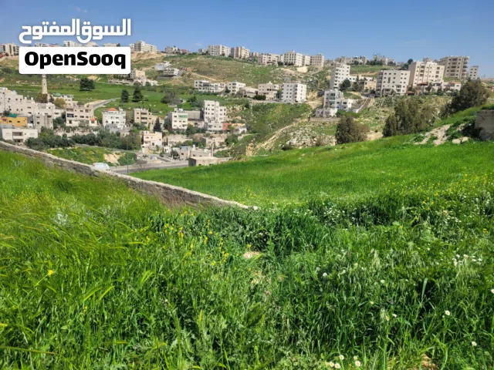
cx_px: 247
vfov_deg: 53.1
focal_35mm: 26
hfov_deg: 67.3
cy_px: 185
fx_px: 371
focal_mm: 5.4
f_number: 1.8
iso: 40
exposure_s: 1/3168
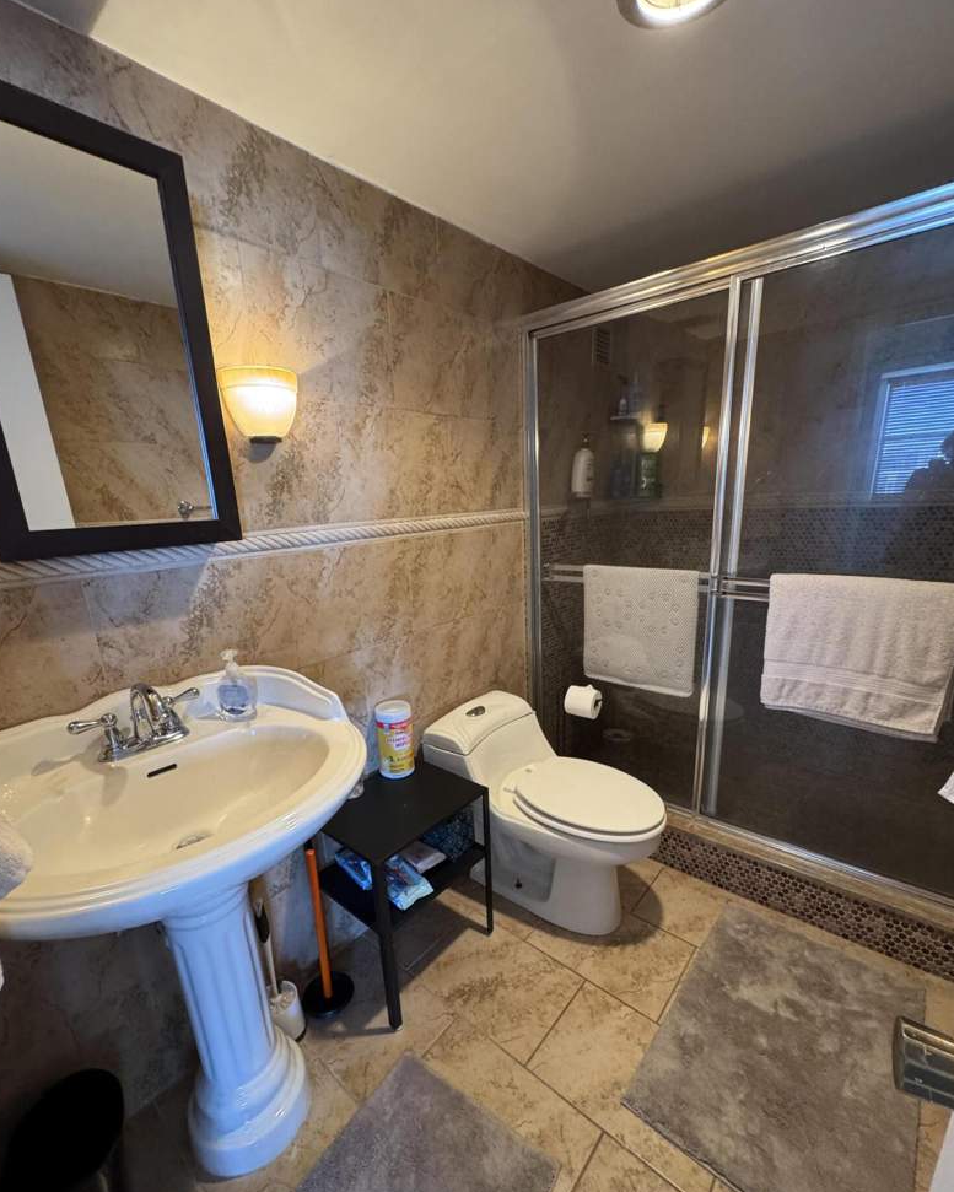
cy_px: 643
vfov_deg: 96.6
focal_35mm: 15
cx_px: 473
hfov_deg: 84.0
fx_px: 529
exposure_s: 1/60
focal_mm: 2.22
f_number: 2.2
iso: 320
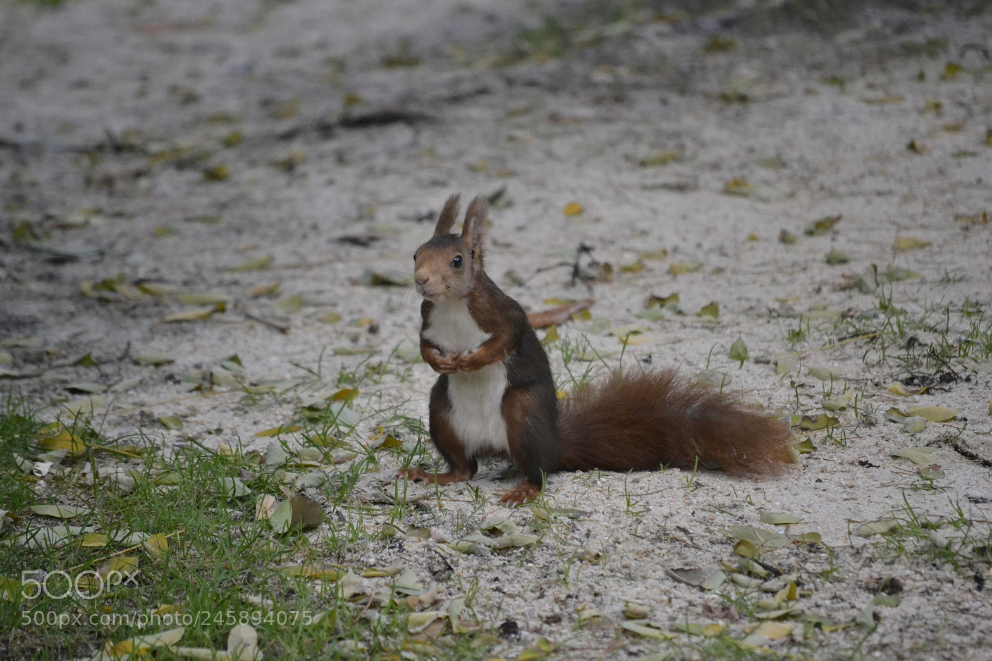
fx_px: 8429
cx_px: 487
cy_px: 331
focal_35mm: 306
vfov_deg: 4.5
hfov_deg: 6.7
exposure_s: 1/320
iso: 3200
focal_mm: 200
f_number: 5.6
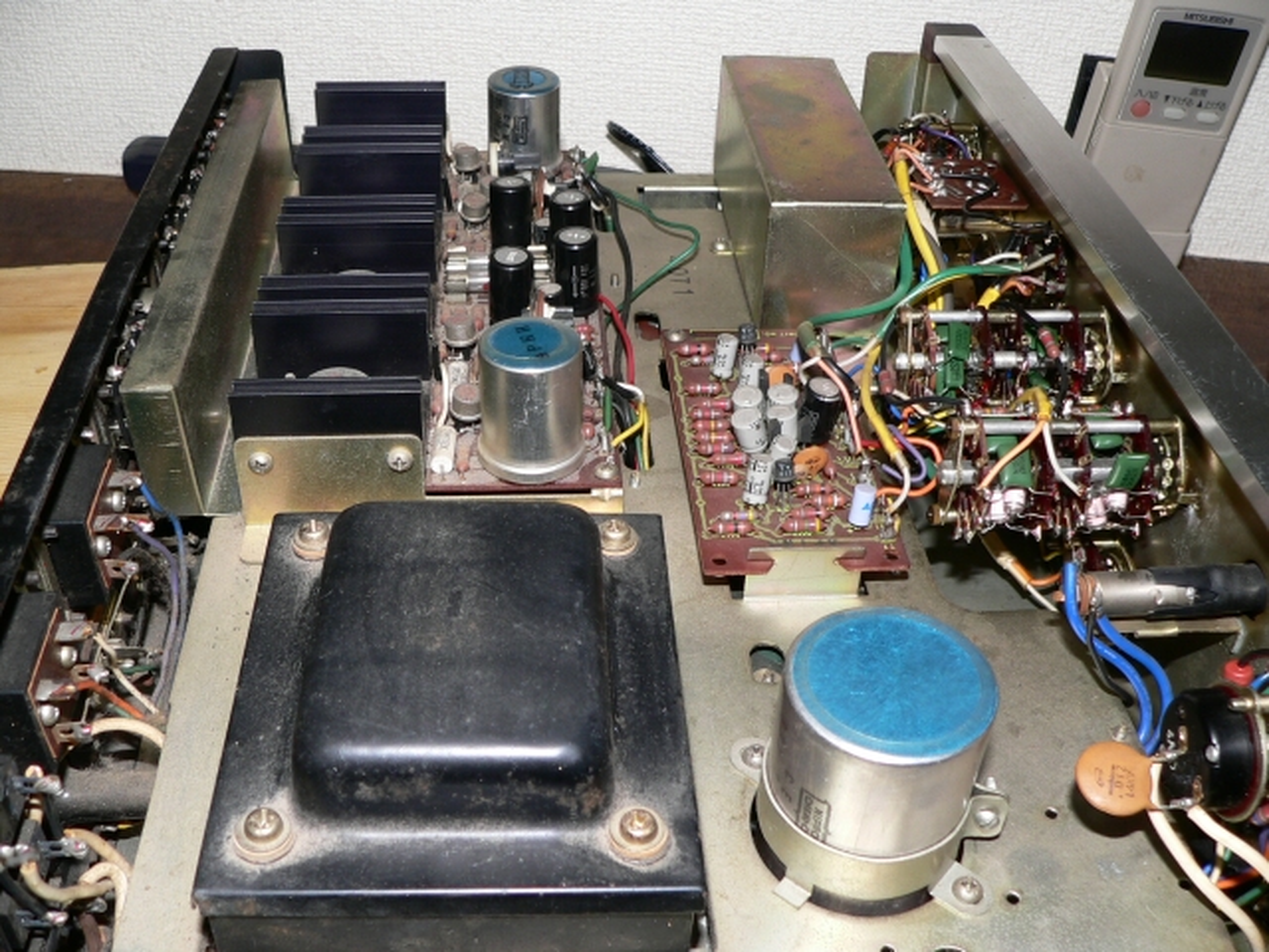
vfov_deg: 39.7
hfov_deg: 51.4
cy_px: 476
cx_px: 634
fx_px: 1320
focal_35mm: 36
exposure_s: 1/60
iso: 100
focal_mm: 6
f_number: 2.8
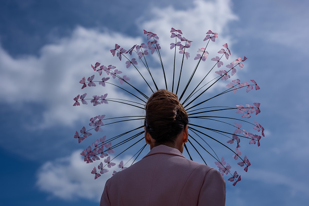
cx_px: 154
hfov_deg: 39.6
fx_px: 429
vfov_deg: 27.0
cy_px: 103
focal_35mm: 50
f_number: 2.8
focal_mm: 50
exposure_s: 1/4000
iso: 50
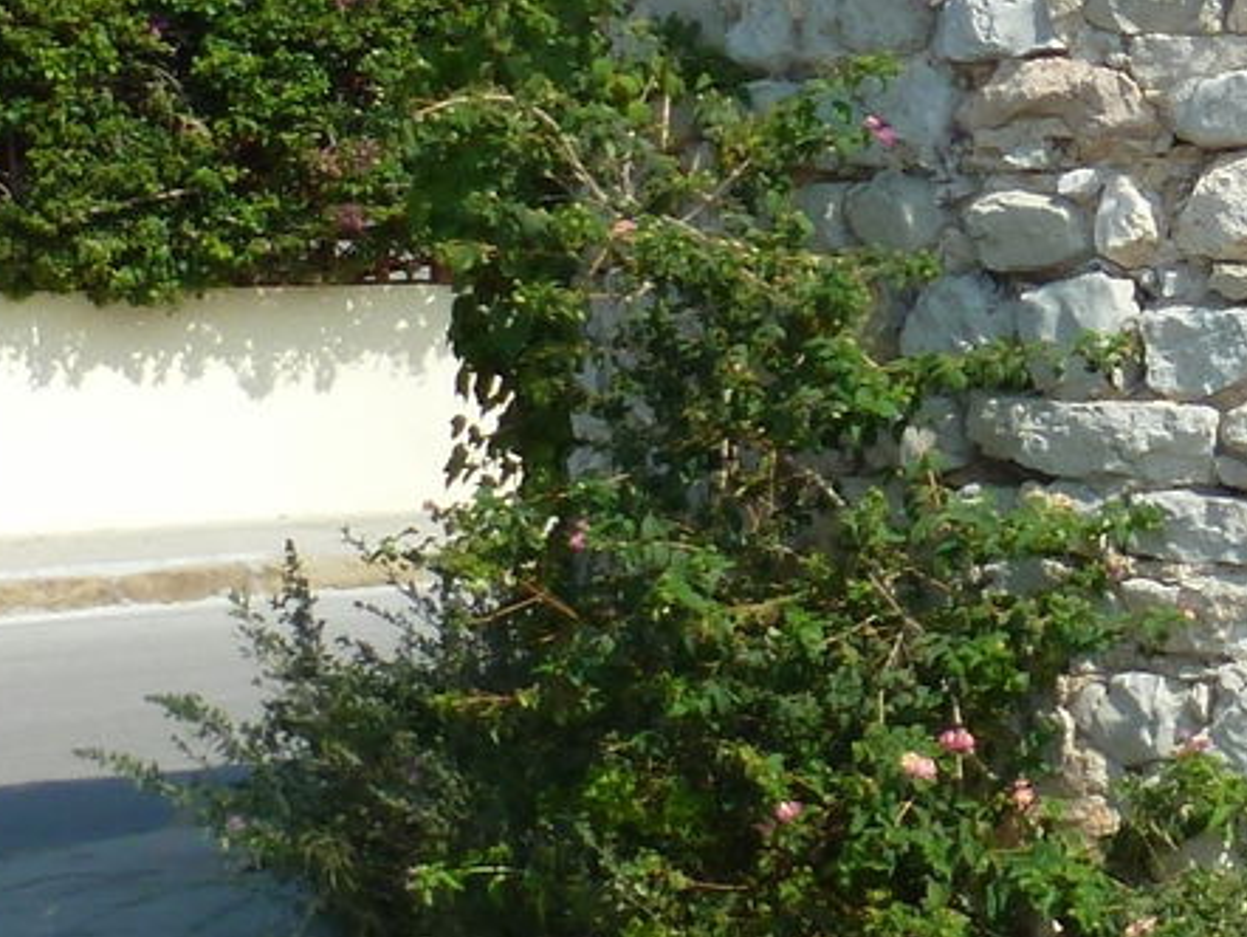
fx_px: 5947
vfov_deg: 8.9
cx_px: 1854
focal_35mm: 165
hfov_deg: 11.5
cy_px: -169
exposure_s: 1/500
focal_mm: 6.8
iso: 100
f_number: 4.5
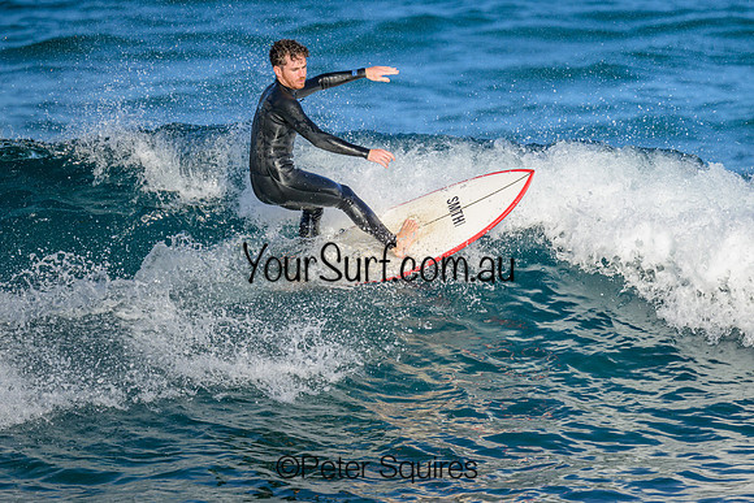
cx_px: 437
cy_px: 217
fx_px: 19443
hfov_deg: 2.2
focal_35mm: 928
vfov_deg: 1.5
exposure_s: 1/2000
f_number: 8
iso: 450
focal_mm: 800
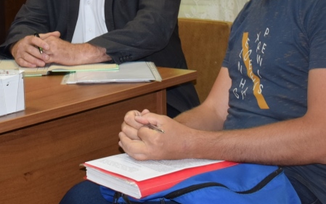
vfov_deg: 14.6
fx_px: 775
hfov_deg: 23.2
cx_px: 35
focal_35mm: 87
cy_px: -24
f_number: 4.5
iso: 800
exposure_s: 1/80
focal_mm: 25
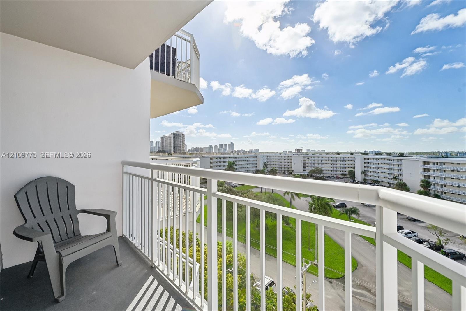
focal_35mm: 14
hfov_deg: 104.3
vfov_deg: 81.2
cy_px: 156
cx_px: 233
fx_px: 181
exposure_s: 1/640
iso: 100
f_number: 8
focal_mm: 14
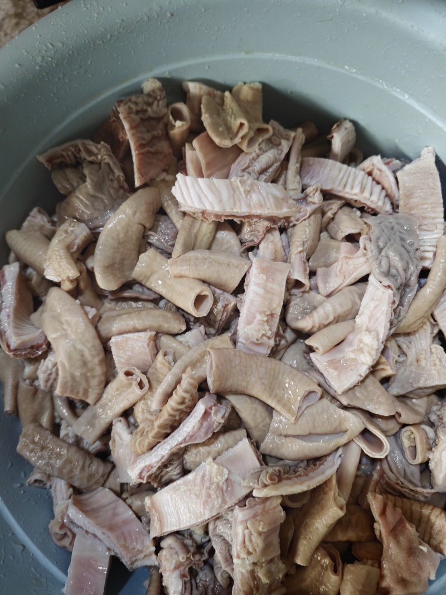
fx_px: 395
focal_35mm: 23
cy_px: 298
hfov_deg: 58.9
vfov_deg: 73.9
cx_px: 223
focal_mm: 6.62
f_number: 1.67
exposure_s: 1/50
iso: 250
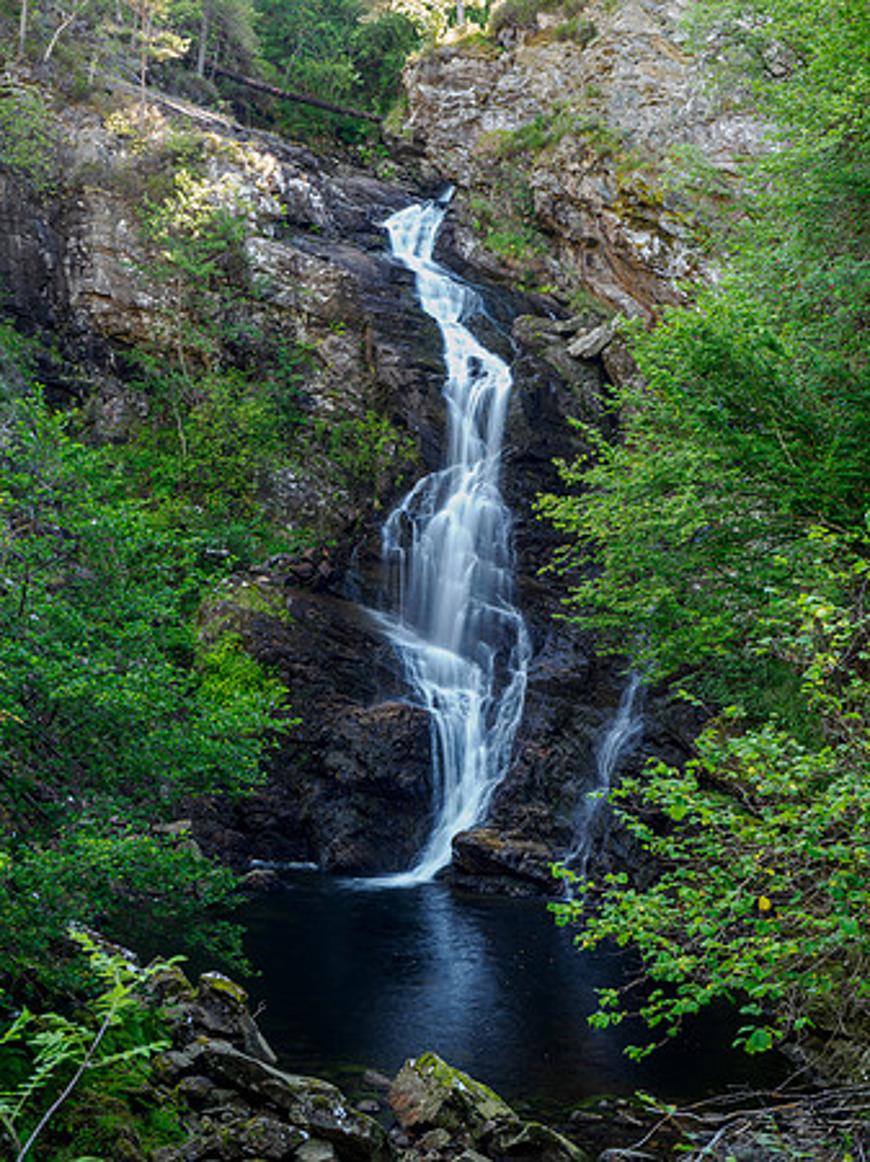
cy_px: 581
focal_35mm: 50
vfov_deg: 38.2
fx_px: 1677
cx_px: 435
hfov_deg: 29.1
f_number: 7.1
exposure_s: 1/2
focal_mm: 25
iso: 100
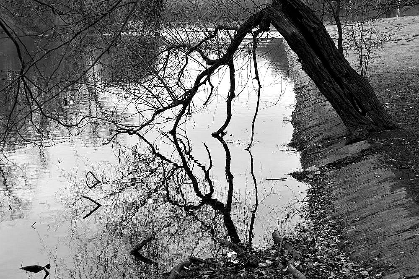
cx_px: 210
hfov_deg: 28.9
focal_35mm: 70
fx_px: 814
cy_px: 140
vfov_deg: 19.4
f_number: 7.1
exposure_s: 1/60
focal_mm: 70
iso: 200
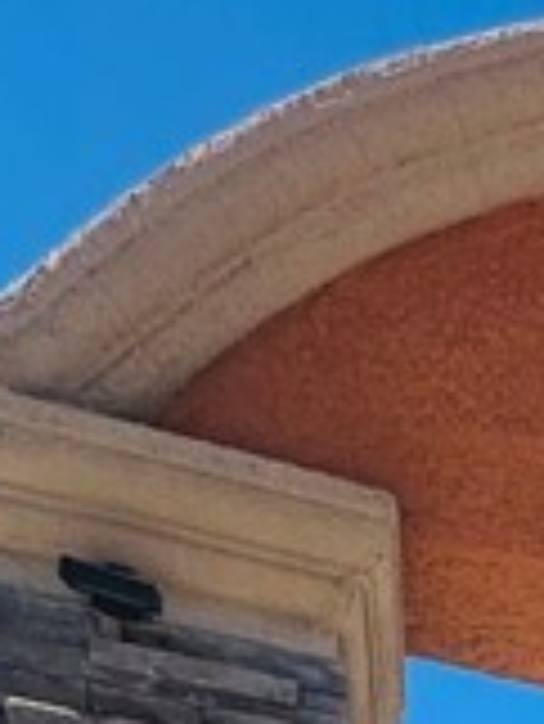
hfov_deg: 13.6
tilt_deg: -1.8
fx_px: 1862
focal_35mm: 89
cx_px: 1160
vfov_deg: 13.6
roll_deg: -0.4
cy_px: 1857
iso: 40
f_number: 2.2
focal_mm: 2.22
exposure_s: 1/963
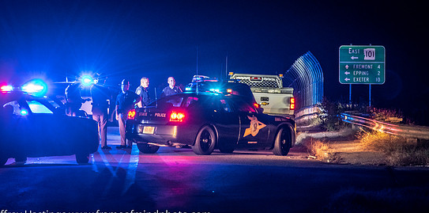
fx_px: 3408
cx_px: 194
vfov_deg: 3.6
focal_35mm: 308
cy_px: 90
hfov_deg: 7.2
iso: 2000
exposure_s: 1/25
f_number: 5.3
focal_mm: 165
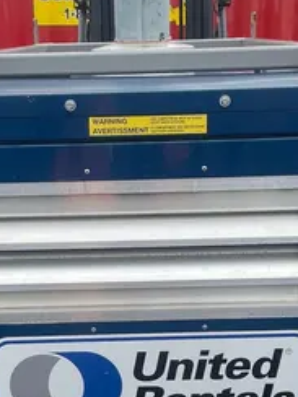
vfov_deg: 24.8
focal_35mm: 78
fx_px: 895
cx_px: 142
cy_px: 295
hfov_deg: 18.9
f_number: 1.6
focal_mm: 4.2
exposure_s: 1/647
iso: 32
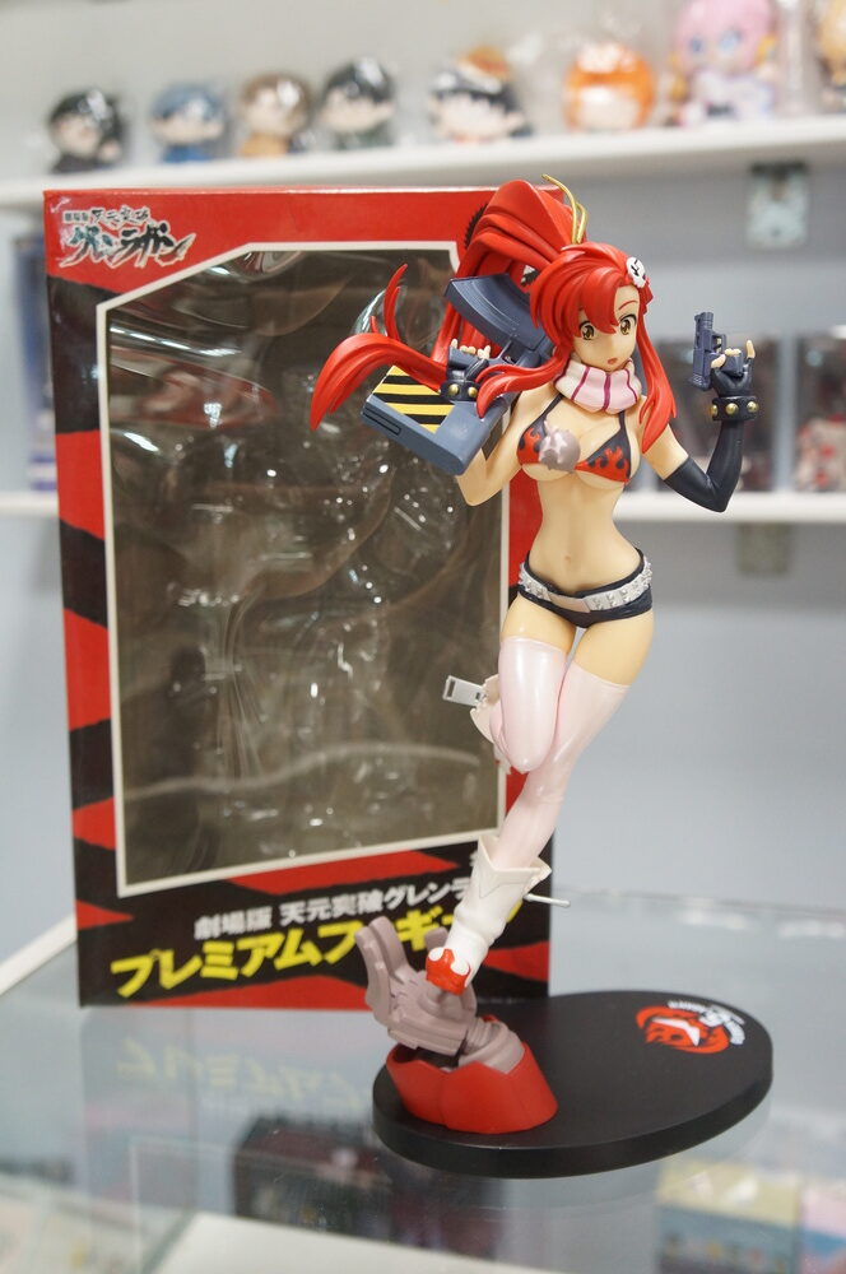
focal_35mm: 38
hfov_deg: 35.4
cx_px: 423
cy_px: 637
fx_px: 1325
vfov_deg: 51.3
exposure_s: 1/60
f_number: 4
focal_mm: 25
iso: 1600
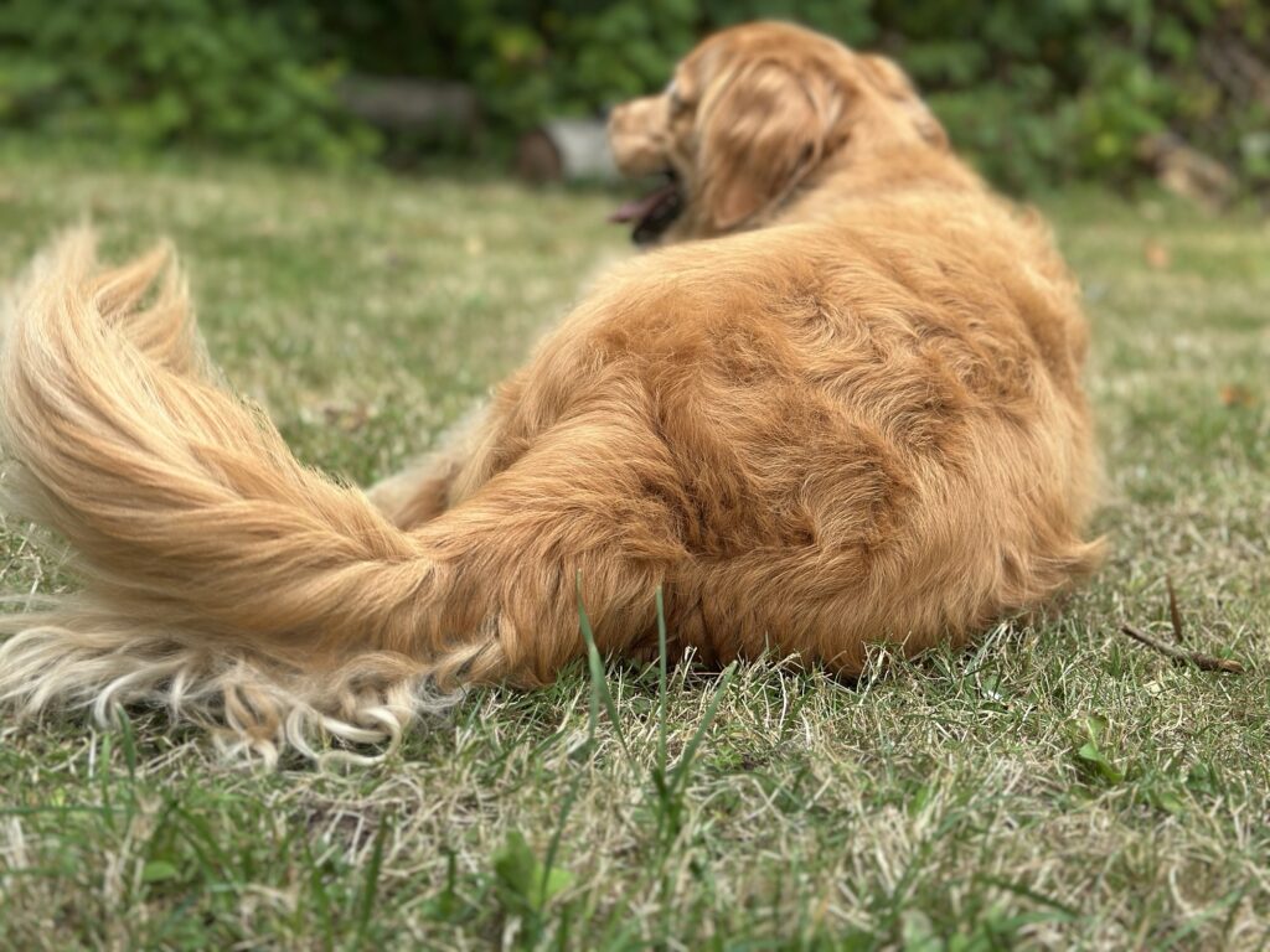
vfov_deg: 30.3
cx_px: 635
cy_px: 476
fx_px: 1761
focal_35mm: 48
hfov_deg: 39.7
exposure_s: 1/980
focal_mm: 6.86
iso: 80
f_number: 1.78
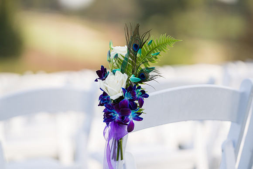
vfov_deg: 10.2
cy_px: 84
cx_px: 126
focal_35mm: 135
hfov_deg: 15.2
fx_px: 949
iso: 100
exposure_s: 1/1000
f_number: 1.8
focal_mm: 135
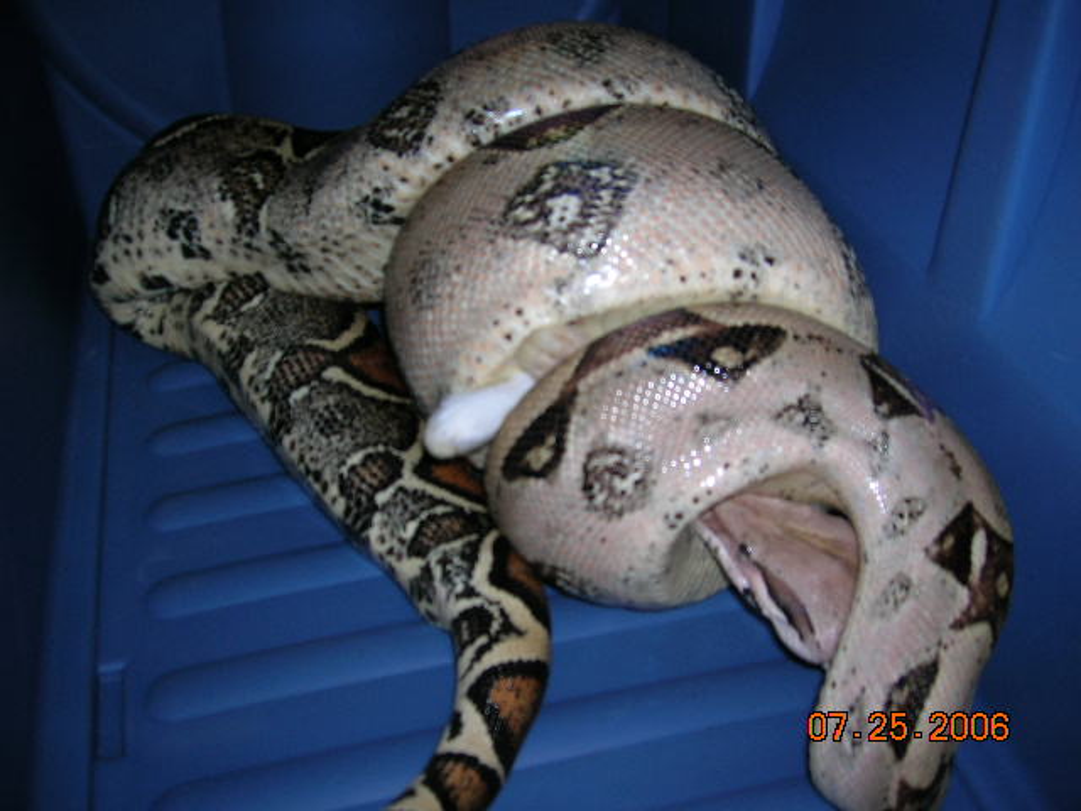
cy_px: 406
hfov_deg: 54.0
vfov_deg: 41.8
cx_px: 540
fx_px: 1062
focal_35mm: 34
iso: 50
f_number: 2.9
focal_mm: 5.7
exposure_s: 1/60.1
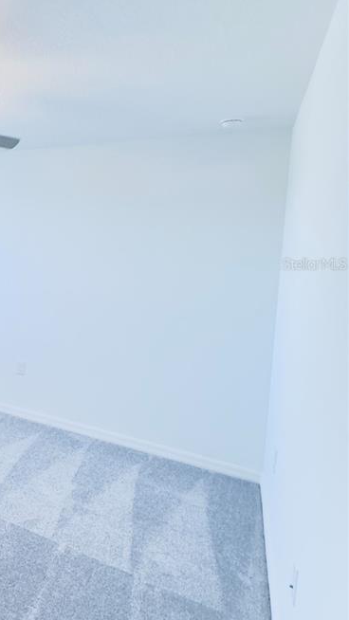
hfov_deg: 33.3
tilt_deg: -0.2
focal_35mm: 28
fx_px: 461
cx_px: -77
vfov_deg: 67.5
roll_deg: -5.0
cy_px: 264
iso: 320
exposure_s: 1/60
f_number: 2.2
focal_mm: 2.22
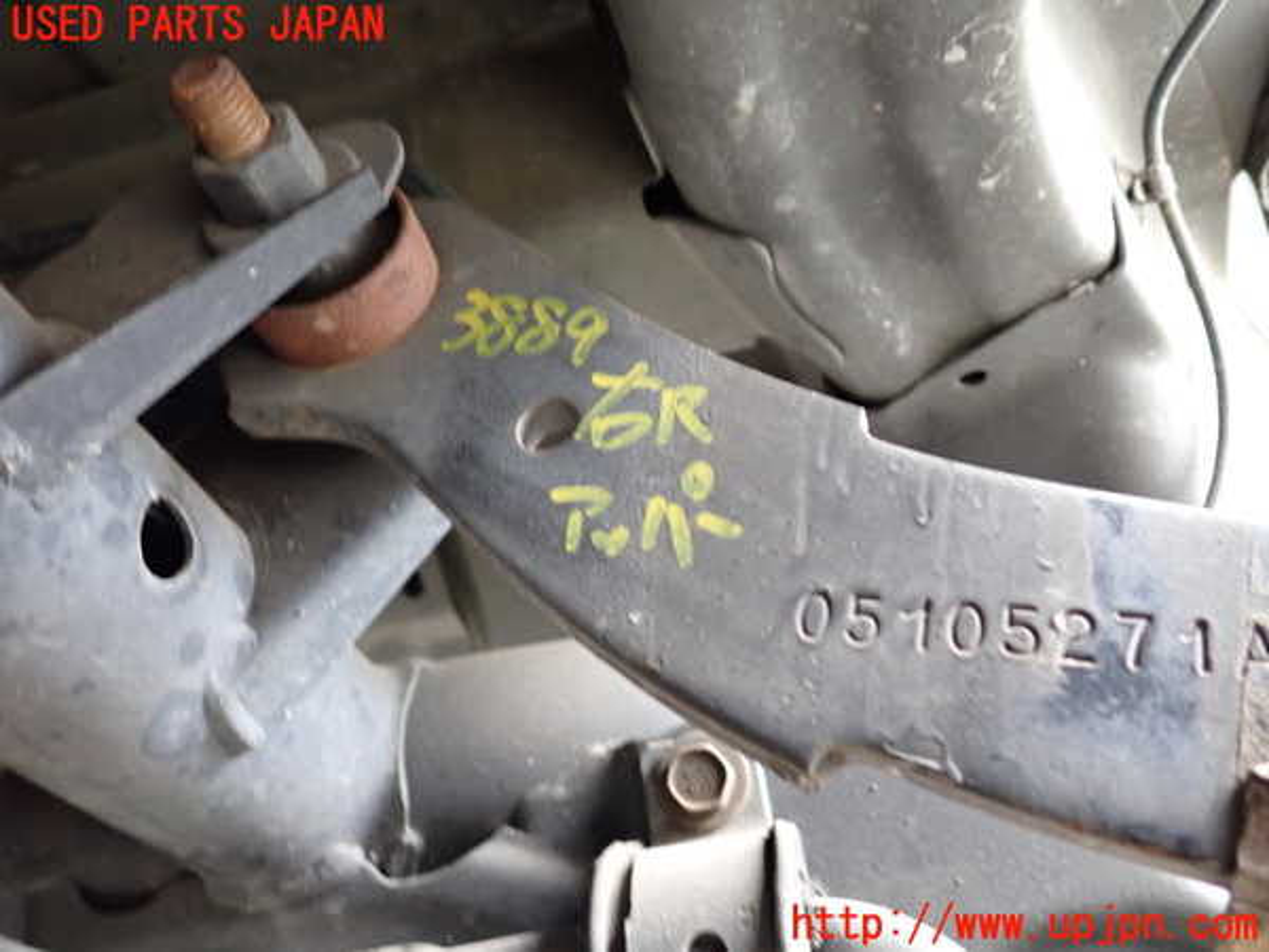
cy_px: 476
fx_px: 1100
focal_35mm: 30
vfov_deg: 46.8
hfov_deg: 60.0
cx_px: 634
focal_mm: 5.4
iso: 500
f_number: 2.3
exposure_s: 1/30
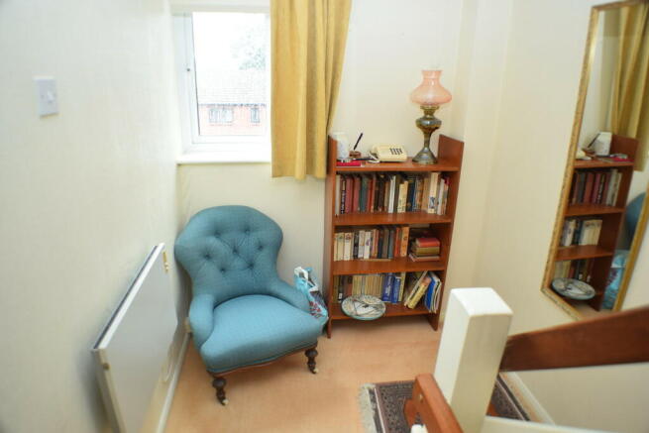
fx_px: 487
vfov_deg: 48.0
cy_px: 216
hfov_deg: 67.4
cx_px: 324
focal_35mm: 27
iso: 500
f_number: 4
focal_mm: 18
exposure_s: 1/60
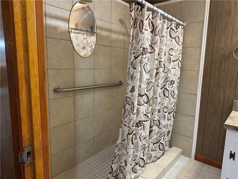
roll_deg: -1.7
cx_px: 119
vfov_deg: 56.8
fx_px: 165
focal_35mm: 24
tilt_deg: -9.5
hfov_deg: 71.6
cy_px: 90
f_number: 1.78
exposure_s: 1/60
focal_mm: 6.76
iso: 200
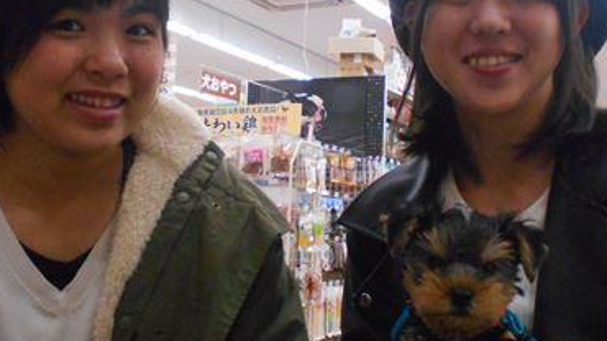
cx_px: 330
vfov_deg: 22.6
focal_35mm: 53
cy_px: 143
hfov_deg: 39.1
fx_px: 853
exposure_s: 1/125
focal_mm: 5.1
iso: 800
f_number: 3.4
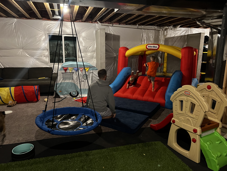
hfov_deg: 67.3
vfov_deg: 53.1
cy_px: 86
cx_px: 114
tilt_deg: -12.0
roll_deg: -0.6
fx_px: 170
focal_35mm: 26
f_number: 1.5
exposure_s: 1/30
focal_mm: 5.7
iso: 640
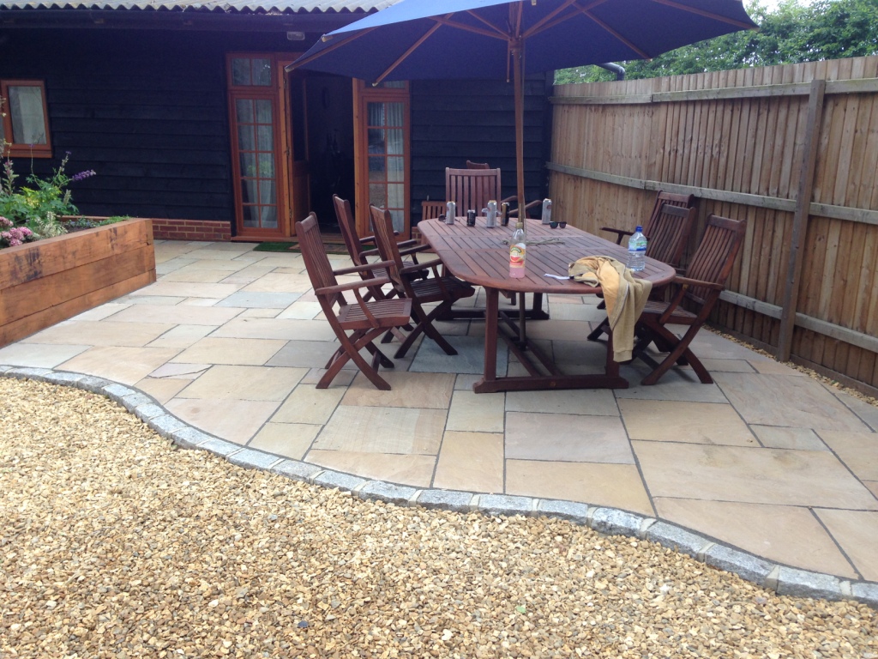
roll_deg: -0.4
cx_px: 439
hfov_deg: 55.4
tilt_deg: -12.1
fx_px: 837
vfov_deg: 42.9
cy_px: 330
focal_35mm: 33
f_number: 2.4
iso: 50
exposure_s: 1/244
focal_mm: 4.12
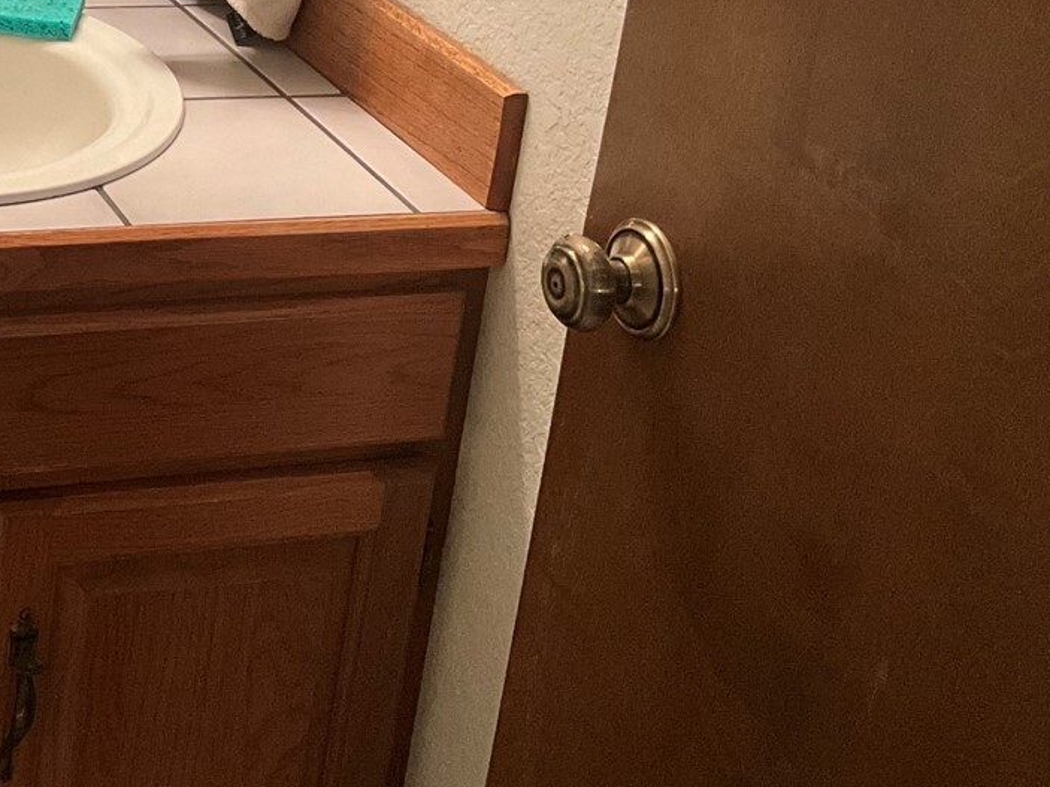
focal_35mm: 66
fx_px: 2002
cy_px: -103
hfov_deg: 27.4
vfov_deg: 21.0
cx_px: -42
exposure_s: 1/60
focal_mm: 3
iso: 160
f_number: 1.8
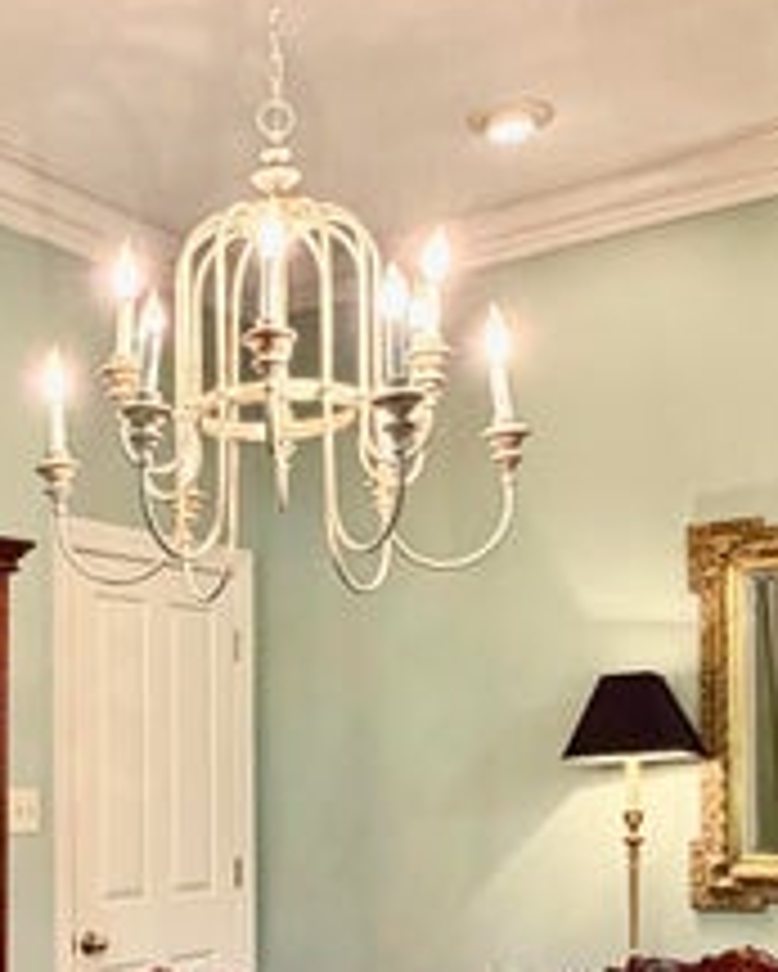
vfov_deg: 33.5
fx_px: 1553
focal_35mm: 54
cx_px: 65
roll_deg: +0.9
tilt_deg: -0.2
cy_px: 801
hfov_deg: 27.1
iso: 400
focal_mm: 2.22
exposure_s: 1/60
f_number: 2.2
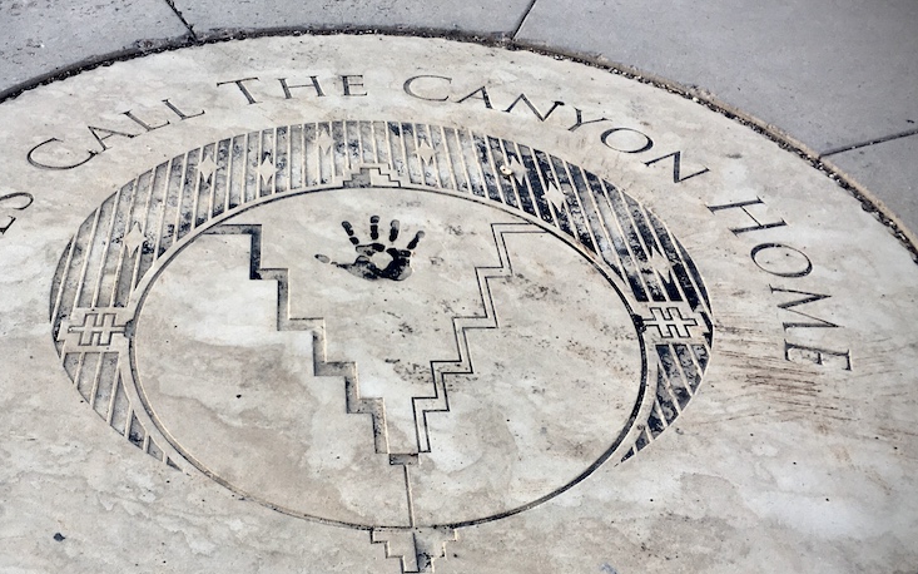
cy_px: 342
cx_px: 366
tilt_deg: -39.9
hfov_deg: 46.0
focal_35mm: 43
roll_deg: -3.0
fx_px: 1076
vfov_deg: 29.8
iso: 25
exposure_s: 1/139
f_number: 2.2
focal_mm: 4.15
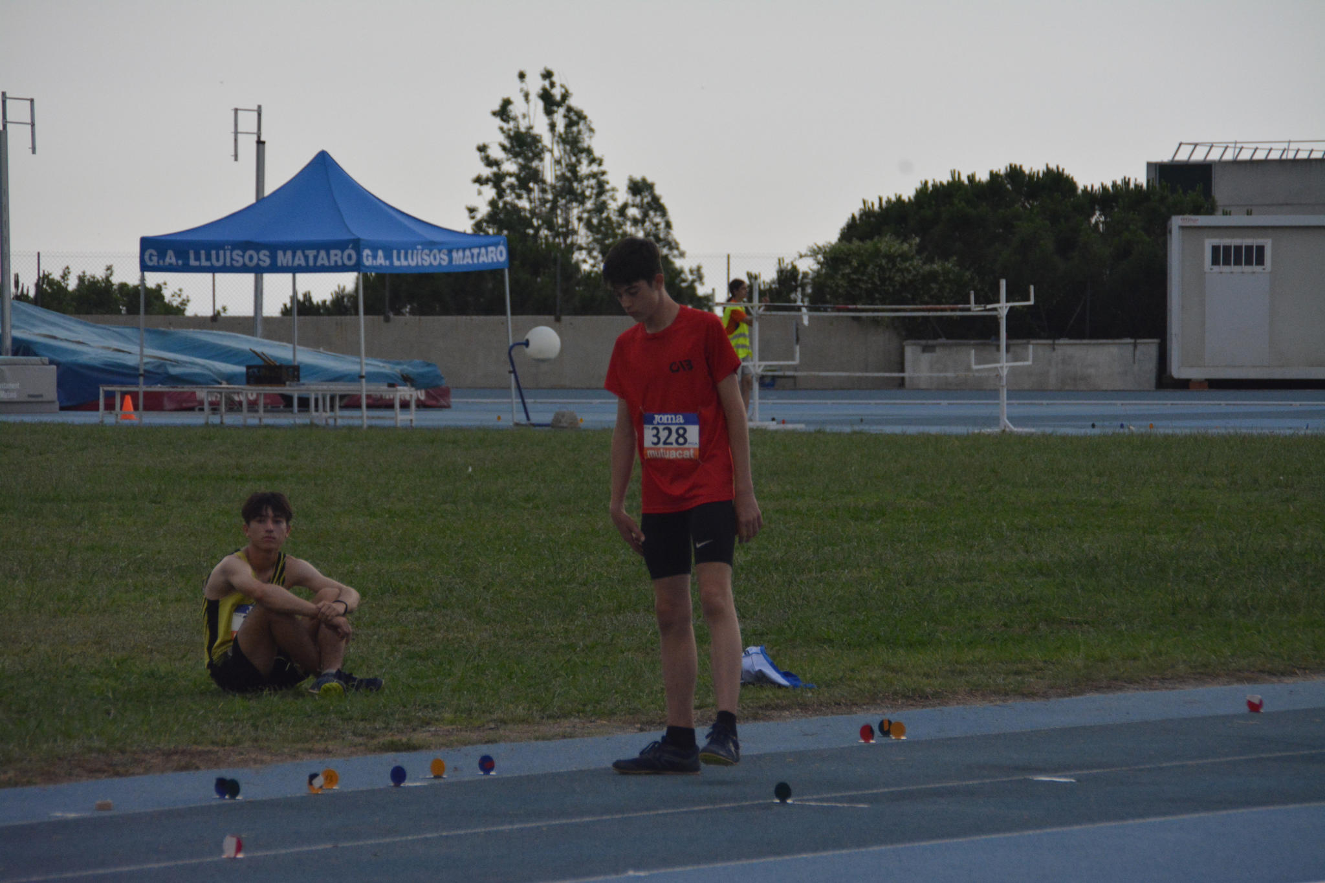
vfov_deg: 4.6
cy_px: 442
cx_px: 662
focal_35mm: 300
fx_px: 11040
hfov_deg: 6.9
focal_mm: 200
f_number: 6.3
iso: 1600
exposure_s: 1/500
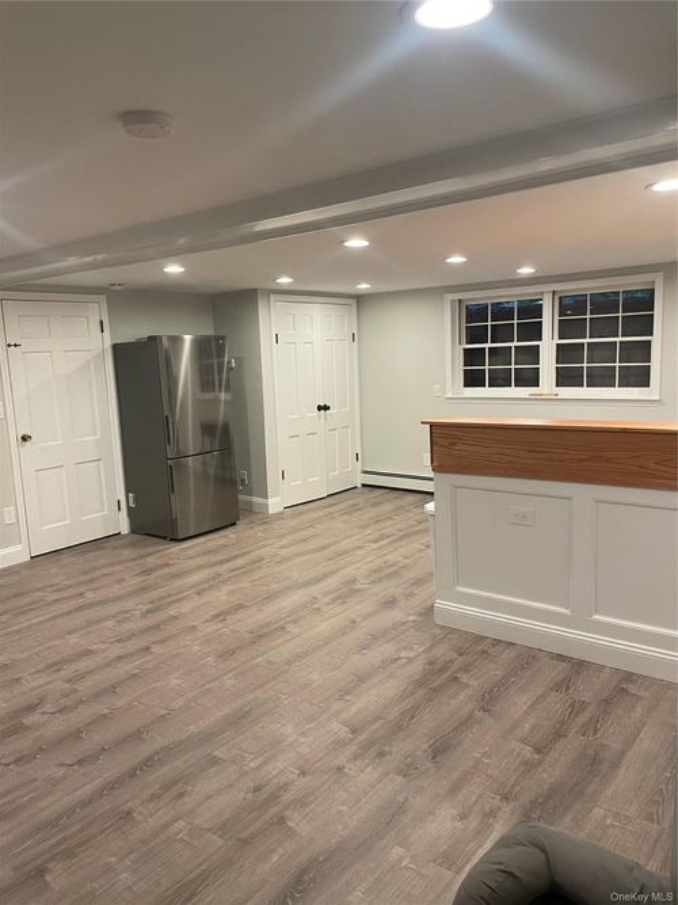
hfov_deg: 53.0
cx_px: 339
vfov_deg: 67.3
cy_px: 452
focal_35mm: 26
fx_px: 679
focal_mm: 4.2
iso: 100
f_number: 1.6
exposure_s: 1/60
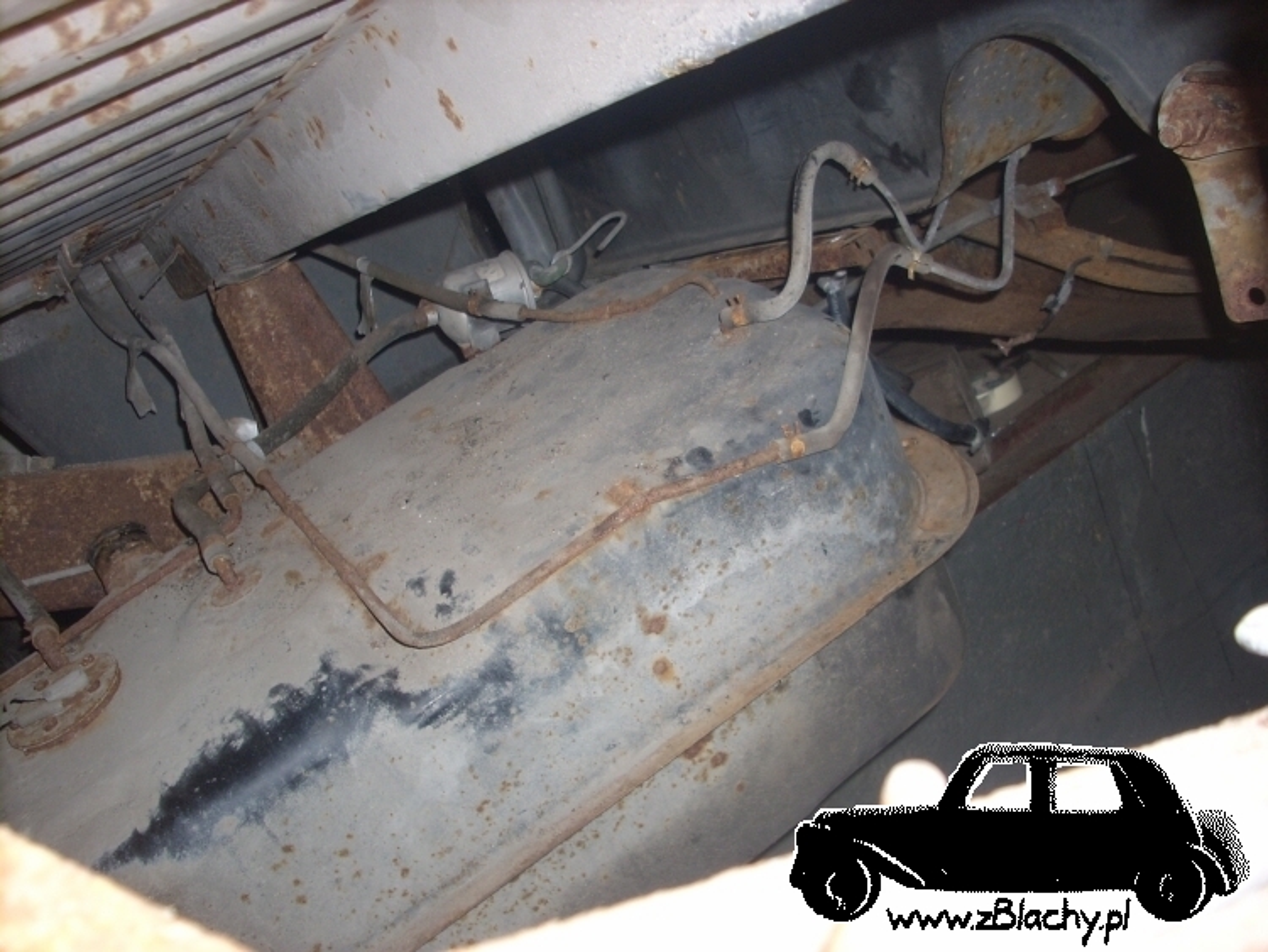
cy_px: 476
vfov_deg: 38.7
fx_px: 1356
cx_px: 634
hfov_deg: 50.1
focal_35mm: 37
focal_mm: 6.2
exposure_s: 1/60
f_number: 2.8
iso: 64
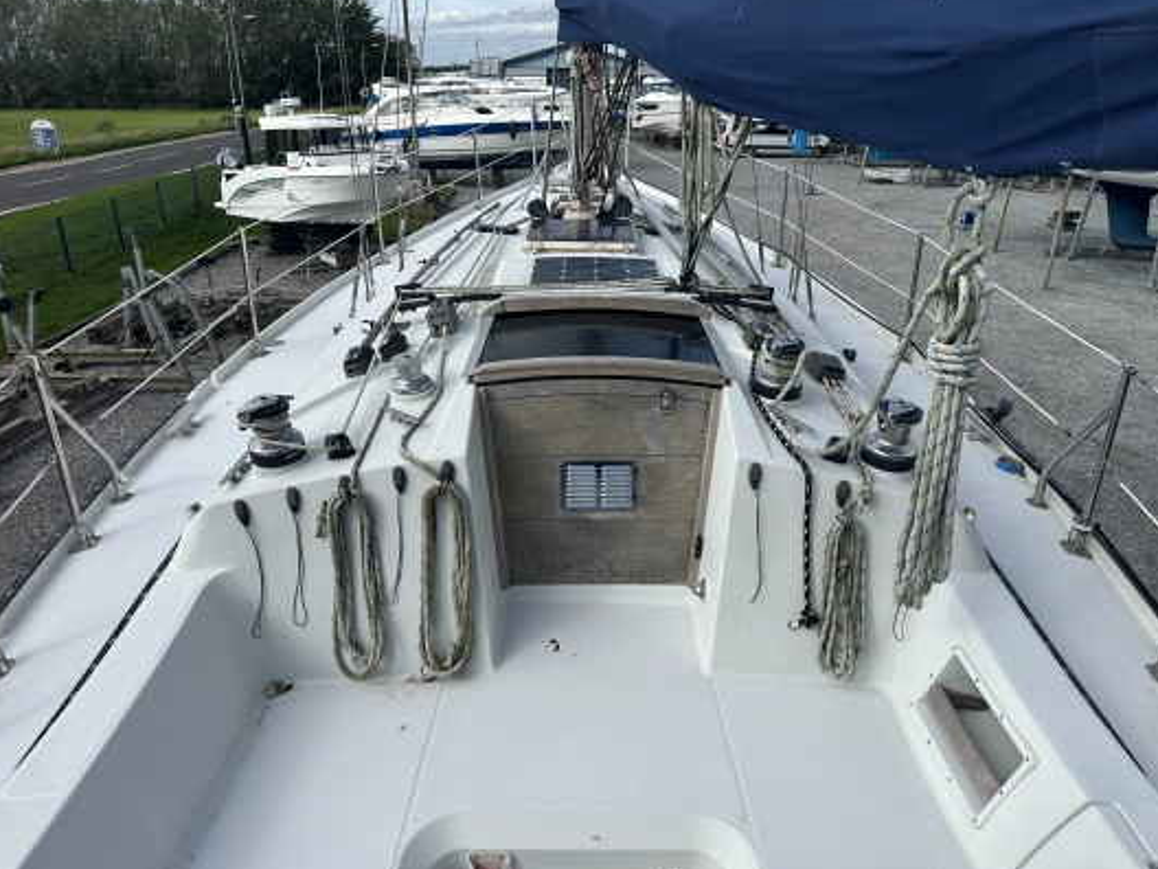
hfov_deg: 69.4
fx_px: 836
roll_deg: -0.7
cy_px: 442
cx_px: 583
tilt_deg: -23.1
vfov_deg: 54.9
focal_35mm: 25
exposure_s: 1/5525
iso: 80
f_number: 1.78
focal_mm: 6.86
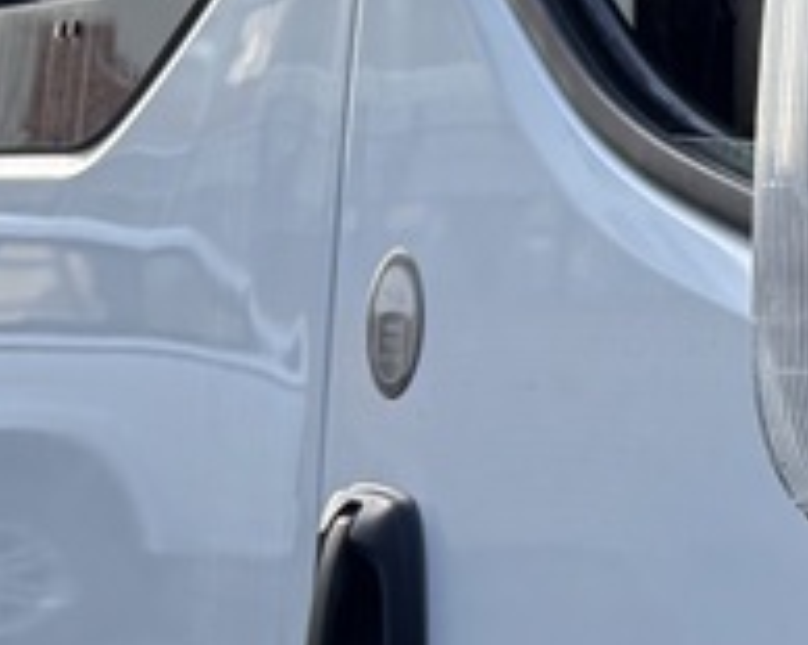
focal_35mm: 134
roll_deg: +1.7
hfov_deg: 12.2
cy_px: 191
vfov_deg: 11.5
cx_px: 1783
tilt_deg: -0.4
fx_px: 3203
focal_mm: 5.96
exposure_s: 1/349
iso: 50
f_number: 1.6
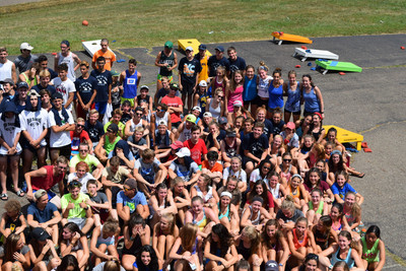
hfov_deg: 33.4
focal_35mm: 60
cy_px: 136
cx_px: 203
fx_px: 677
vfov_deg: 22.6
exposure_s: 1/2000
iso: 400
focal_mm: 40
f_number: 7.1
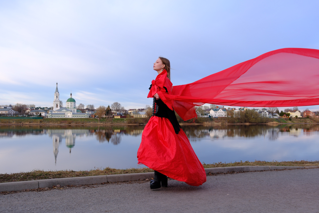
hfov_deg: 54.4
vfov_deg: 37.9
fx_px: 310
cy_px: 106
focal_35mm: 35
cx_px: 160
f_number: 4
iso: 160
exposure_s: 1/170
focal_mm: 23.4
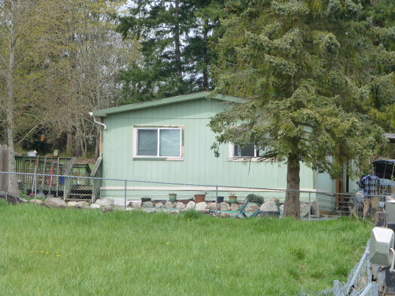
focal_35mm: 145
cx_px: 198
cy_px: 148
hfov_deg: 13.6
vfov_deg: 10.2
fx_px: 1655
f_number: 5.4
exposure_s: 1/320
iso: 160
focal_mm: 25.9
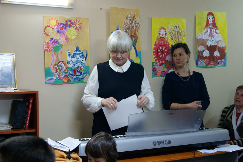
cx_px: 122
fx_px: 405
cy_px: 81
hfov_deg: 33.4
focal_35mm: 60
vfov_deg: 22.6
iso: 400
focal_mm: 40
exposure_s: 1/15
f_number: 5.6
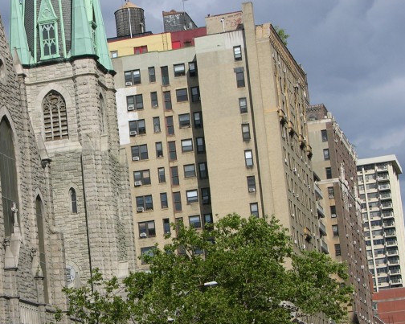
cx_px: 51
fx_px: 1570
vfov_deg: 11.8
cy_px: 199
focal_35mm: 131
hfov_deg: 14.6
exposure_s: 1/371
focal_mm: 16.8
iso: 50
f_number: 5.8
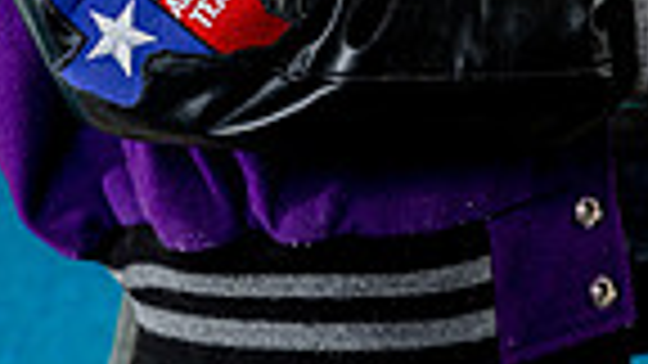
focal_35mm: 160
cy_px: -593
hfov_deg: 13.4
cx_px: 234
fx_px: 2749
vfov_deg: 7.0
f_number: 5.6
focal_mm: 49
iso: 320
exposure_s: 1/250
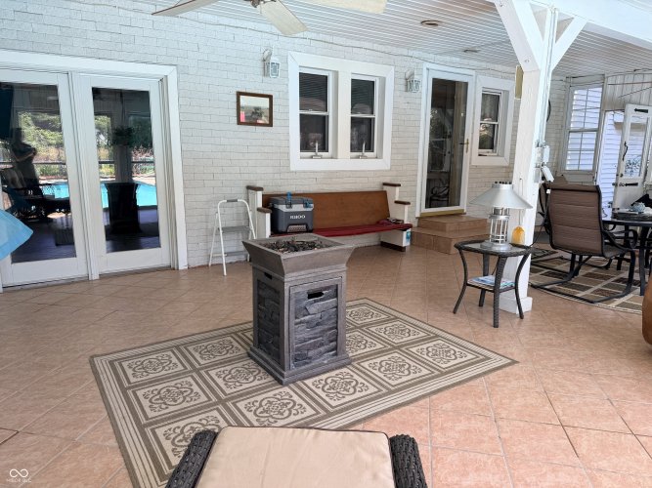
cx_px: 326
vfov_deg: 56.8
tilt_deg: -10.7
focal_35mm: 24
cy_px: 244
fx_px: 452
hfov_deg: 71.6
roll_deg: +0.2
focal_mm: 6.76
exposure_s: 1/121
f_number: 1.78
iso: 80
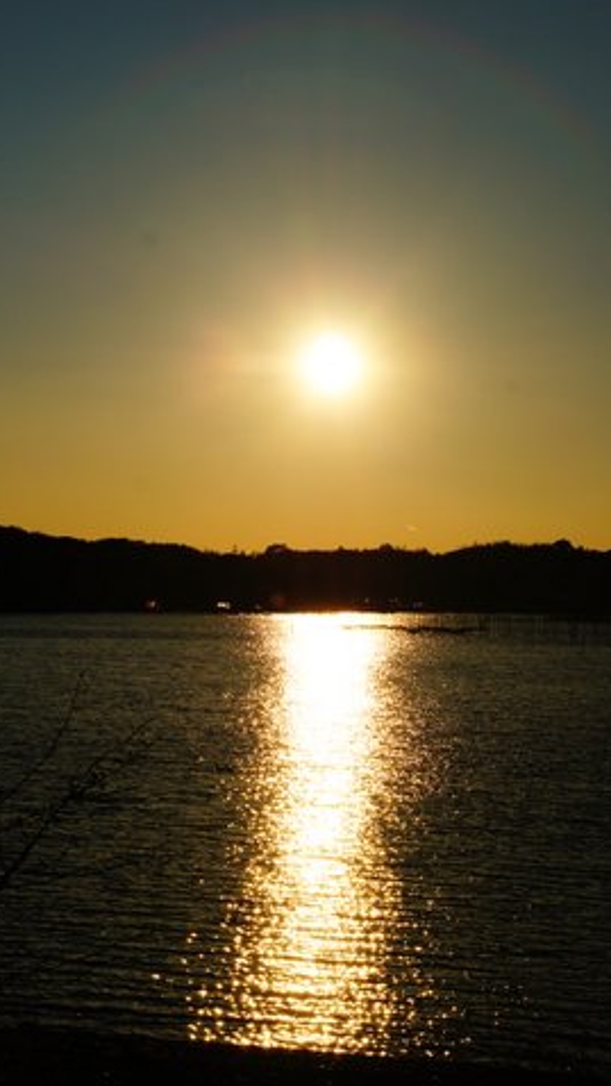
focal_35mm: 81
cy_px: 548
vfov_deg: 26.3
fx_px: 2319
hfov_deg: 15.0
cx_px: 328
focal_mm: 49
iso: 200
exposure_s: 1/2000
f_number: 11
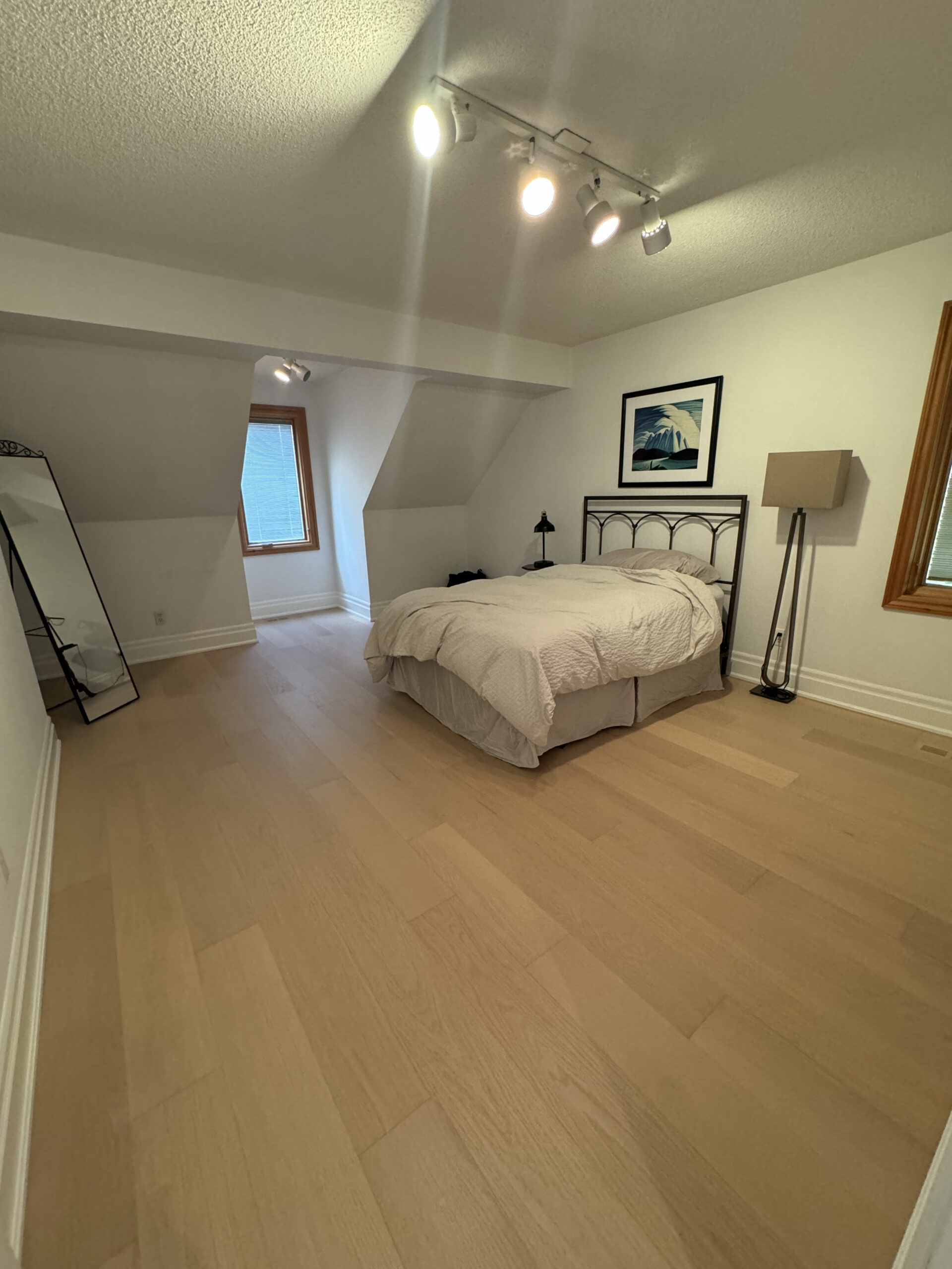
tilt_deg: -16.0
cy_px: 634
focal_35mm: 14
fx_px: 513
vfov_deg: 102.1
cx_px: 476
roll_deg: +1.3
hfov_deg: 85.7
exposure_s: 1/60
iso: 400
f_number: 2.2
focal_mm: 2.22
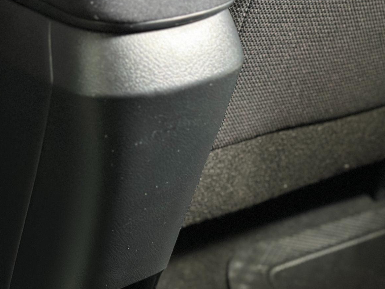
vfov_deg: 18.6
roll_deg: -1.2
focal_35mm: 79
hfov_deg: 24.6
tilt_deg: -31.3
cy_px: 212
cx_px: 118
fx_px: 879
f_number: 1.78
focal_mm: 6.86
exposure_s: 1/23
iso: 1000
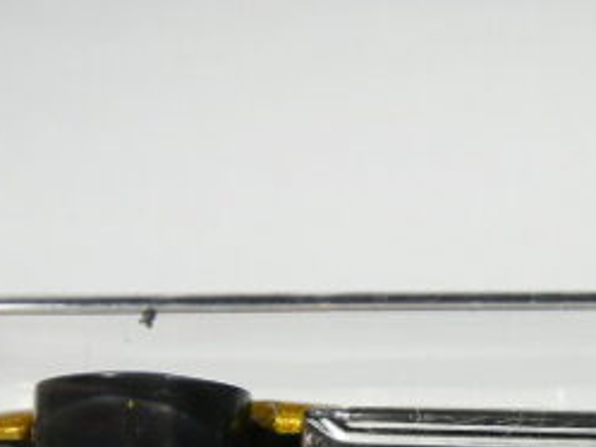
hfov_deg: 21.7
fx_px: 1533
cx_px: 493
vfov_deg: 16.2
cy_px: 459
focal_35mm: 89
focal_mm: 4.6
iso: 100
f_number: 2.8
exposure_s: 1/60
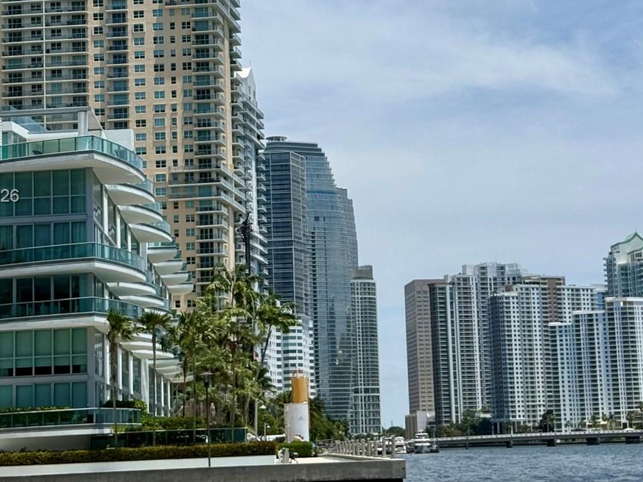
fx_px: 1635
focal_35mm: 88
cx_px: 379
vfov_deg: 16.8
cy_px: 197
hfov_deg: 22.2
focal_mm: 6.76
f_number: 1.78
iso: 80
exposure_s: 1/11364
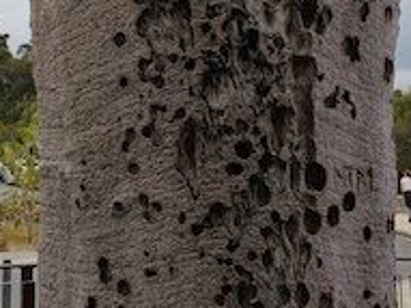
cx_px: 214
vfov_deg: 16.3
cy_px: -102
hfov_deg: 23.0
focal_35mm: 85
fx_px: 1009
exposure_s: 1/1854
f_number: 2.4
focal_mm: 4.3
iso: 50
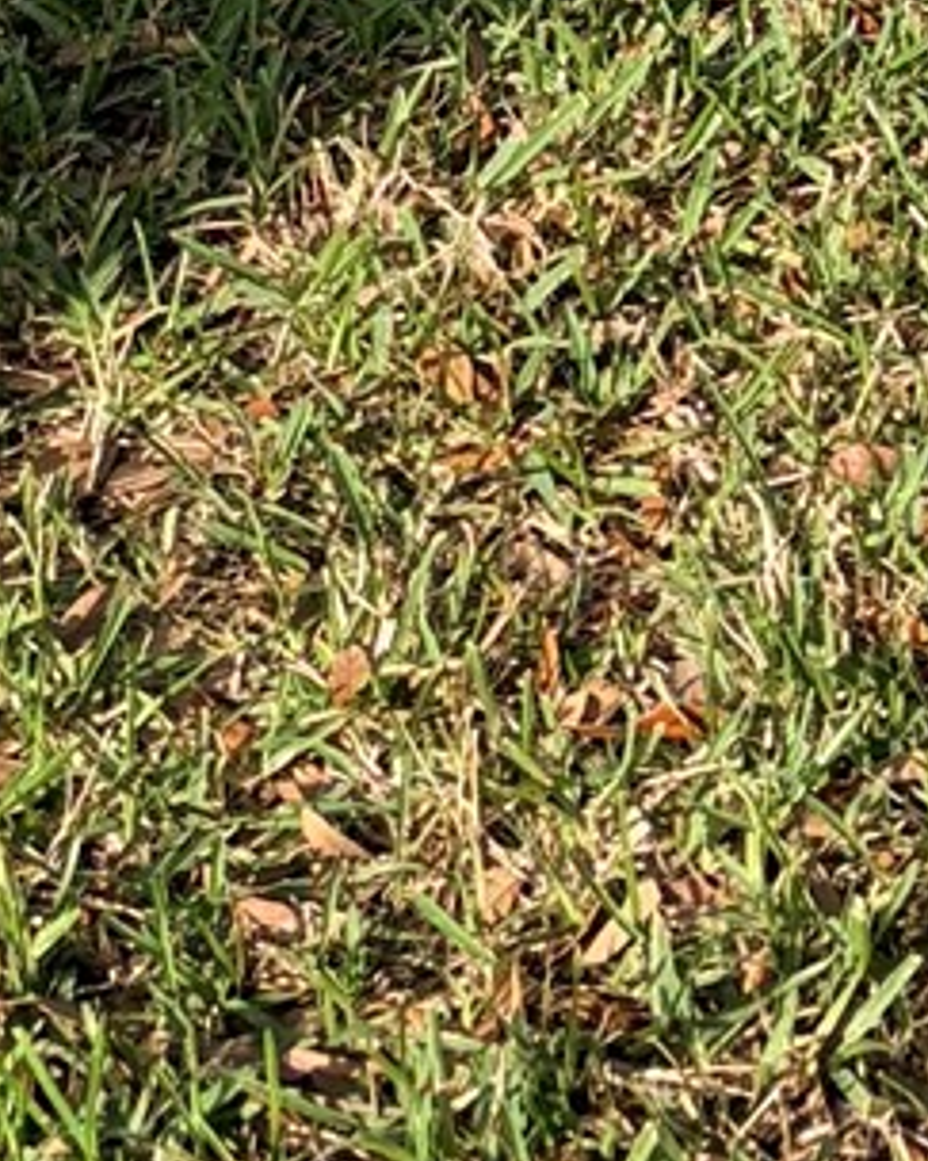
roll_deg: +1.4
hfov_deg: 9.0
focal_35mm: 171
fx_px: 5874
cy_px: -1826
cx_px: 542
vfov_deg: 9.7
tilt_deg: -4.8
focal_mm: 5.96
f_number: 1.6
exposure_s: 1/2747
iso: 50
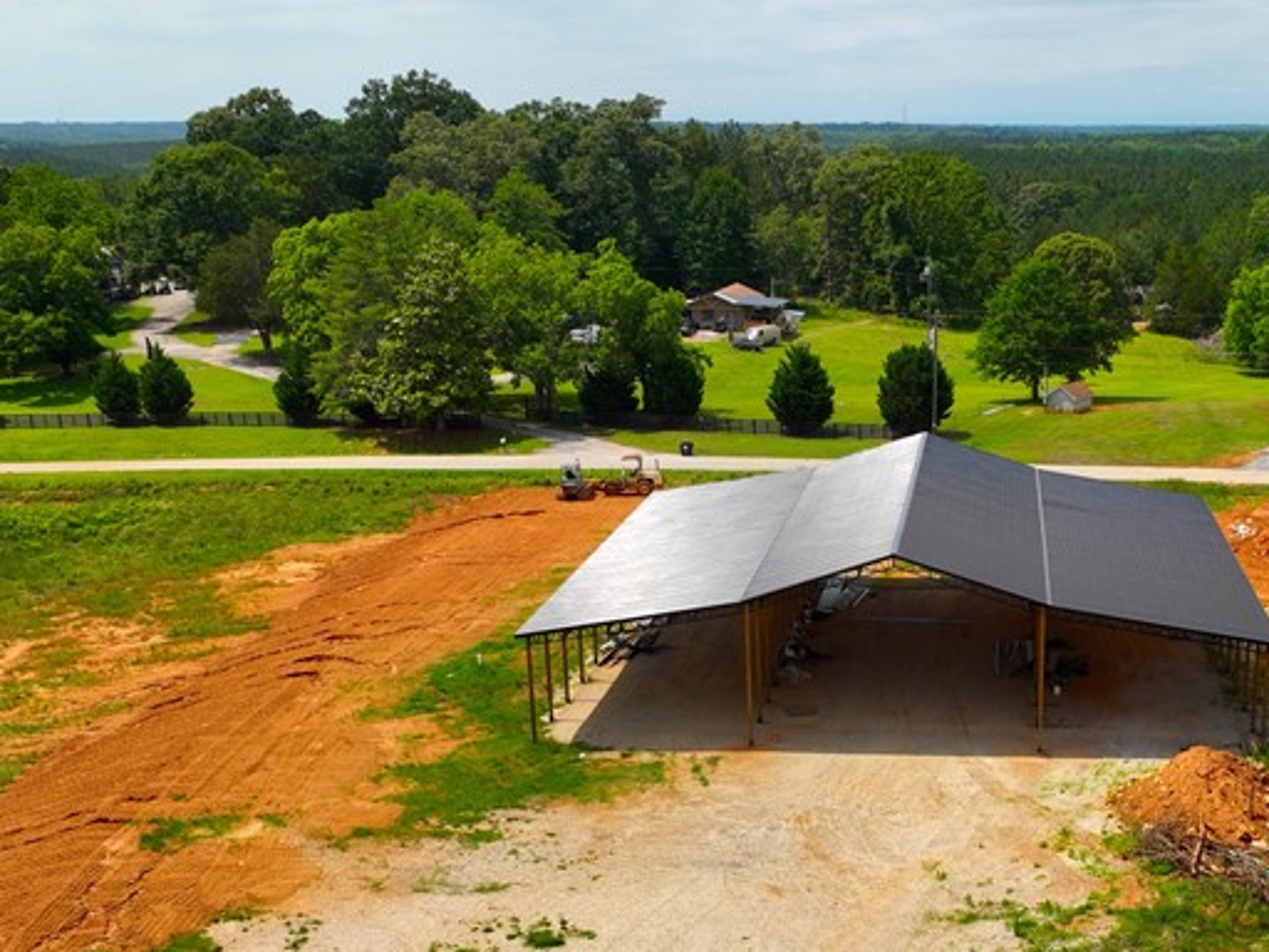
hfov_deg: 39.1
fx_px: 1760
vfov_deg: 29.8
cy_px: 715
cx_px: 872
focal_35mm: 48
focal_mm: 12.29
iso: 100
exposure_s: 1/240
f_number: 2.8
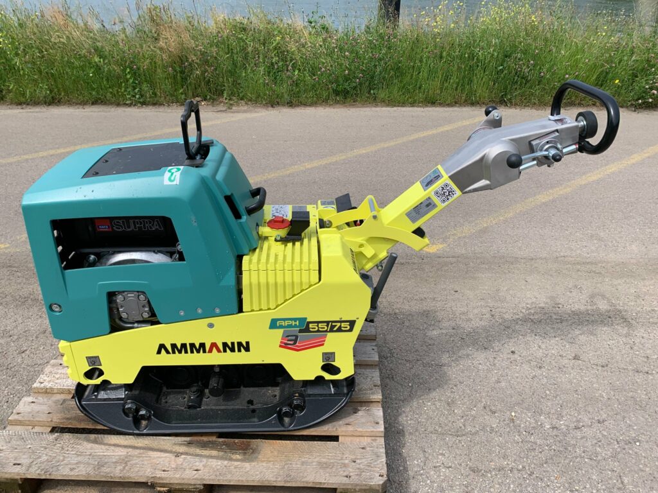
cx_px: 329
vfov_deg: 53.1
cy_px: 246
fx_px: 494
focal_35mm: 26
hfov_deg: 67.3
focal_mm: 4.25
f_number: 1.8
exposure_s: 1/2208
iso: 25
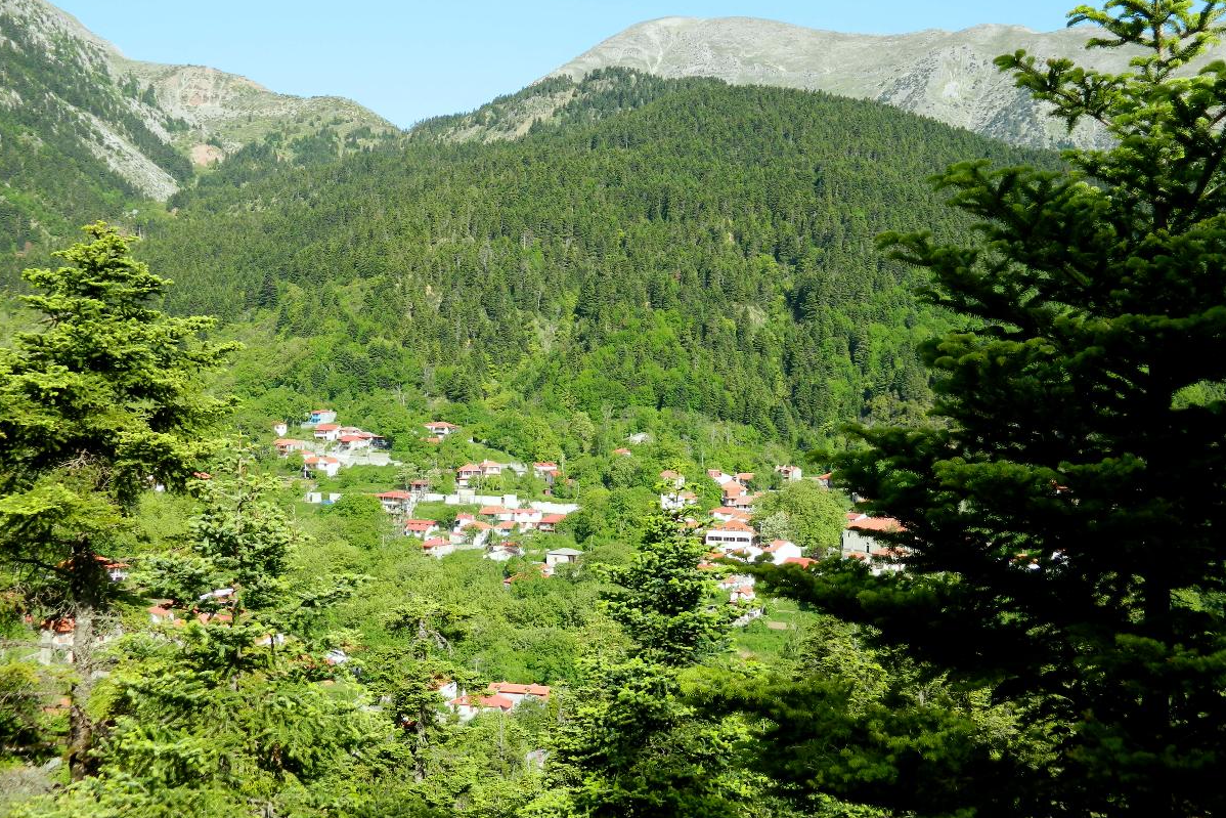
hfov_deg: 45.4
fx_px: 1464
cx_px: 611
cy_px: 389
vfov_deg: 31.2
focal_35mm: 43
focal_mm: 7.3
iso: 80
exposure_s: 1/400
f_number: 3.5
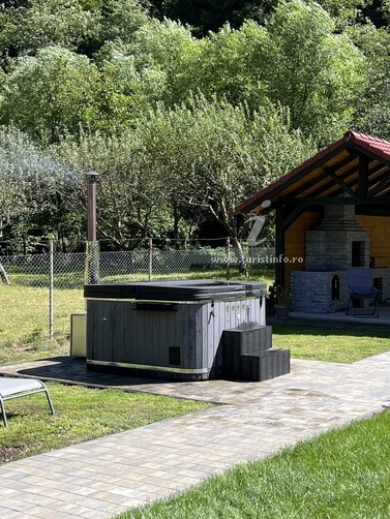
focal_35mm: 53
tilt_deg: -1.4
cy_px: 243
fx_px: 795
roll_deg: -0.1
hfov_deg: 27.3
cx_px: 270
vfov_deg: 36.1
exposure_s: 1/1339
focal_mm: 5.1
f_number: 1.6
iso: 50
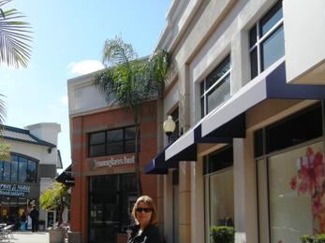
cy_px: 178
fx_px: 422
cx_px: 86
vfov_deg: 31.7
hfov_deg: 41.0
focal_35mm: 45
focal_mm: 5.4
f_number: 7
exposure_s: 1/324
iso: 160
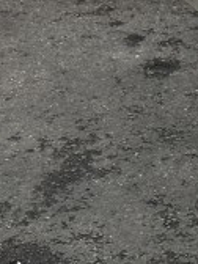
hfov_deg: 8.5
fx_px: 1113
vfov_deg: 13.5
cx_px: 599
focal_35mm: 146
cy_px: 74
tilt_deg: -27.5
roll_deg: -7.1
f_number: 1.78
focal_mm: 6.86
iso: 80
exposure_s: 1/2353
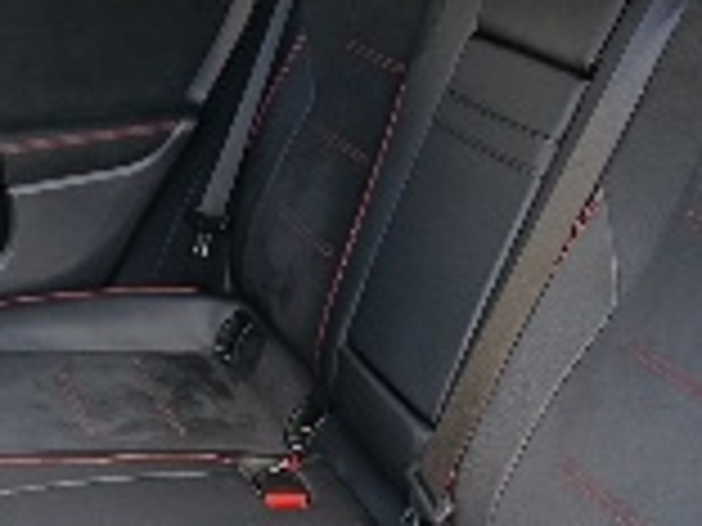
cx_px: 346
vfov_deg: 22.7
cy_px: 400
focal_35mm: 64
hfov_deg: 30.3
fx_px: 1298
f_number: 1.7
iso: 225
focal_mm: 5.24
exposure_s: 1/100
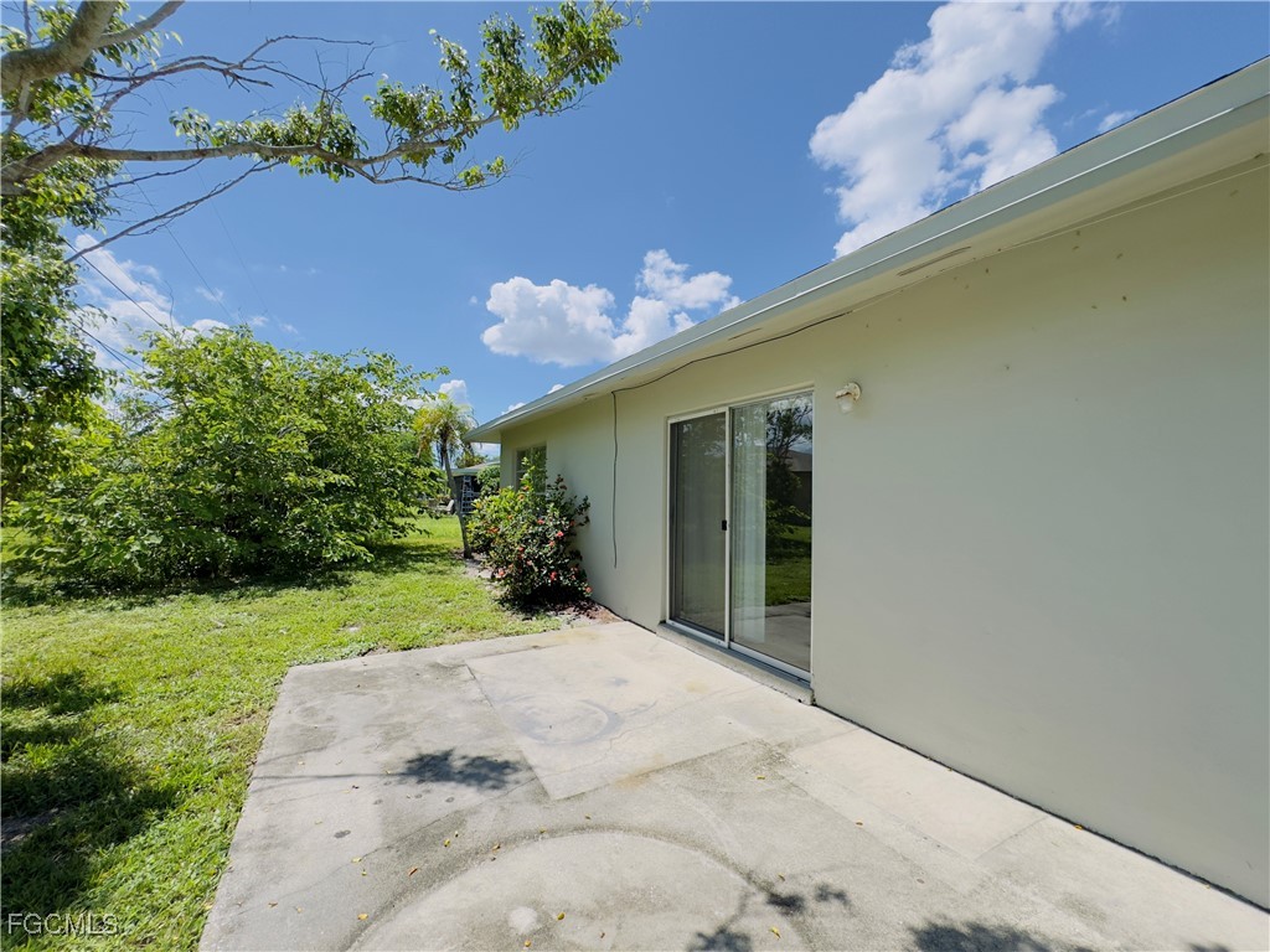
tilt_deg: +1.9
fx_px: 514
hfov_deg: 102.1
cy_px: 476
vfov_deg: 85.7
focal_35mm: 14
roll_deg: -0.8
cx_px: 635
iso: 50
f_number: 2.2
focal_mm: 2.22
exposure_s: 1/1880
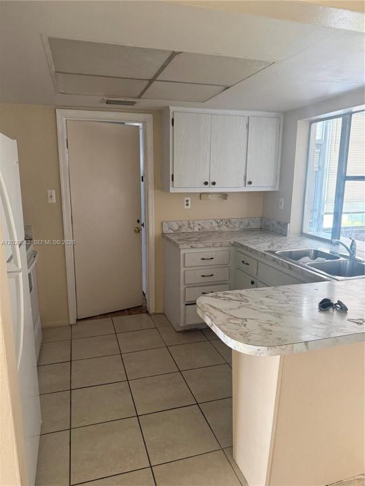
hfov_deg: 56.8
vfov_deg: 71.6
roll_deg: -1.0
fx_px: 337
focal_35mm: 24
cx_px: 182
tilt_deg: -11.3
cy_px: 243
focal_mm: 6.76
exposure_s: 1/60
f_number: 1.78
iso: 400
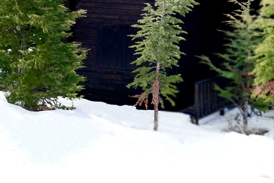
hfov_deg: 20.8
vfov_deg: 13.6
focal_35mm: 98
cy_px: -35
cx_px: 150
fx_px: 746
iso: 100
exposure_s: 1/125
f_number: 6.4
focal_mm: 20.5
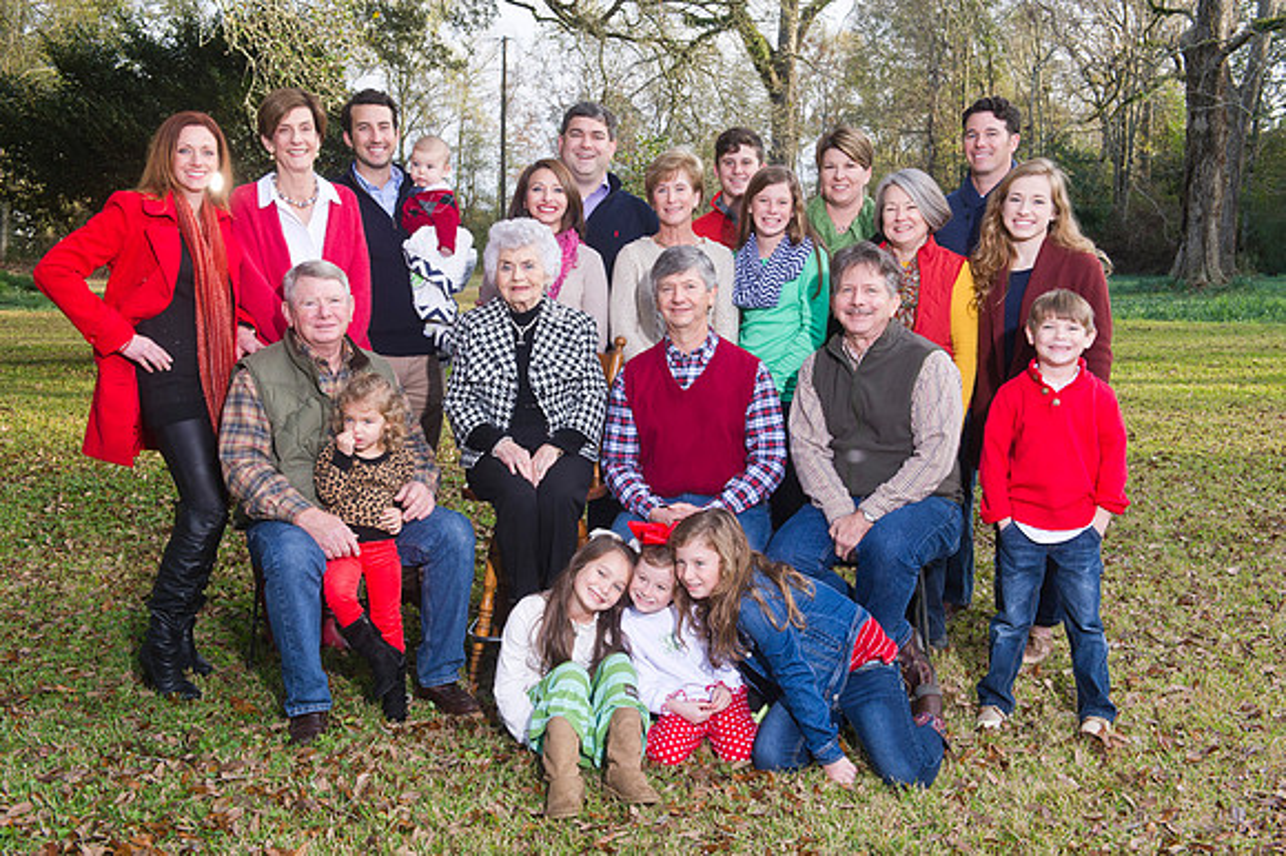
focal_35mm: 42
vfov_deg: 31.9
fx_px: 1499
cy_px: 428
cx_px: 643
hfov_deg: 46.4
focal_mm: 42
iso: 800
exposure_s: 1/200
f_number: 8
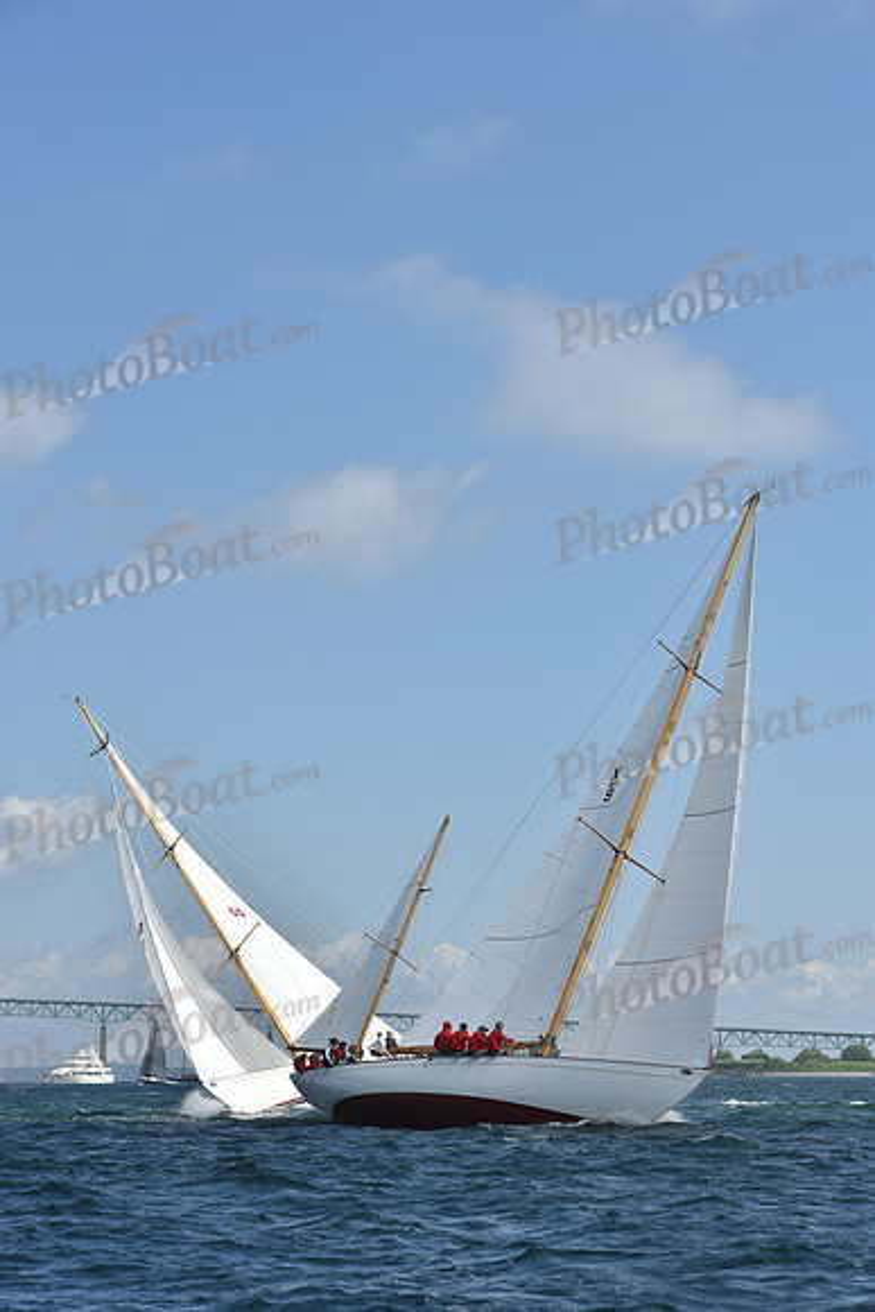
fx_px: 3461
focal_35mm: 95
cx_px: 438
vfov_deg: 21.5
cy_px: 656
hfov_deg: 14.4
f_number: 8
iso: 250
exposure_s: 1/1250
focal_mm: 95
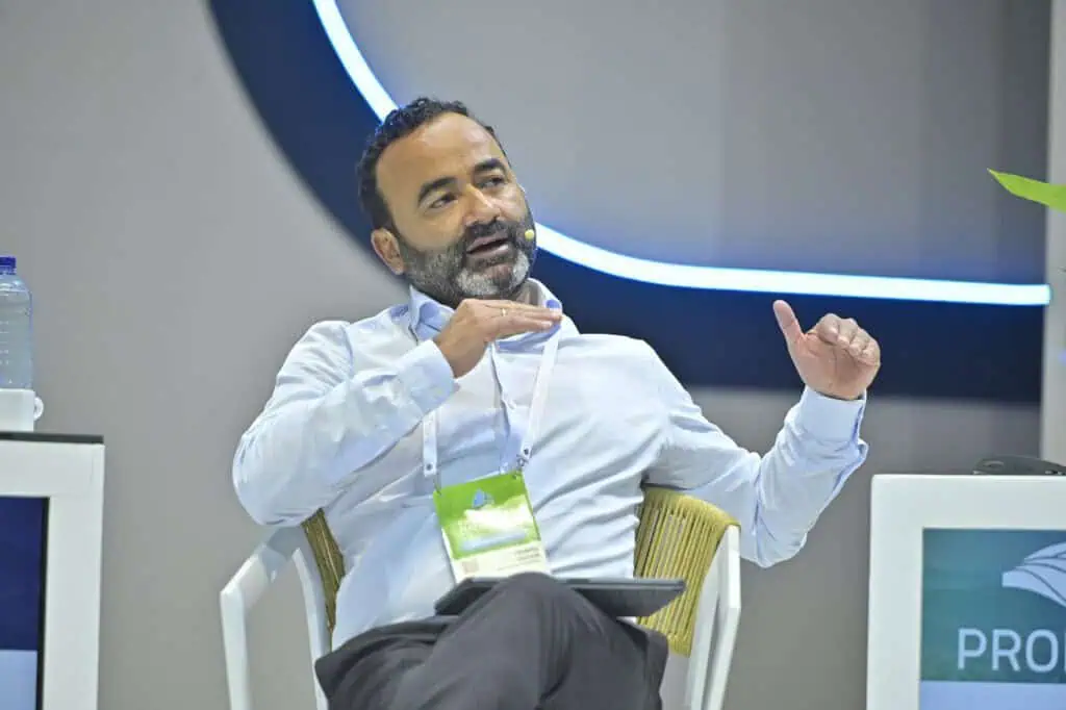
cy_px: 355
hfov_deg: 10.3
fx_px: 5920
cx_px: 533
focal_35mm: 200
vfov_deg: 6.9
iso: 320
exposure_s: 1/250
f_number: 2.8
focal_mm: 200
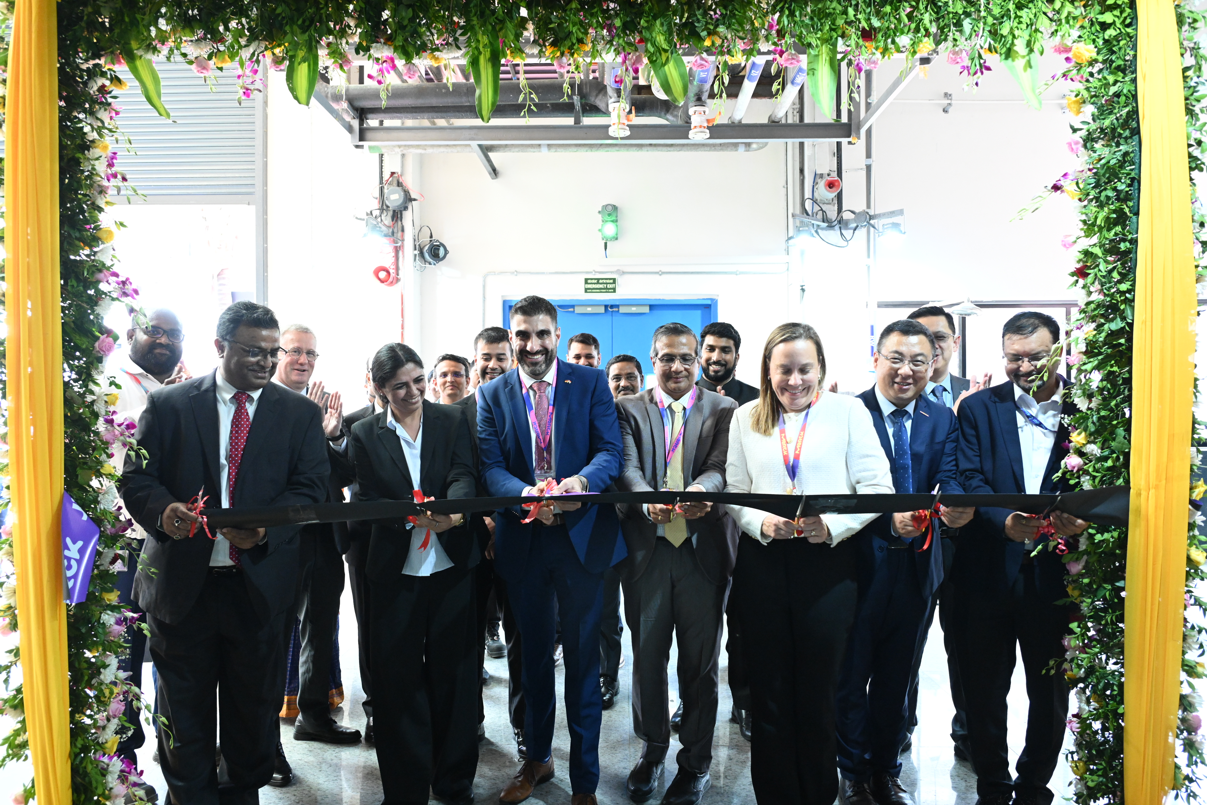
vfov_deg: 53.1
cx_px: 604
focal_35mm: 24
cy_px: 402
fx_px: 805
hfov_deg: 73.7
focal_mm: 24
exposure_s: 1/160
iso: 4000
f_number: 4
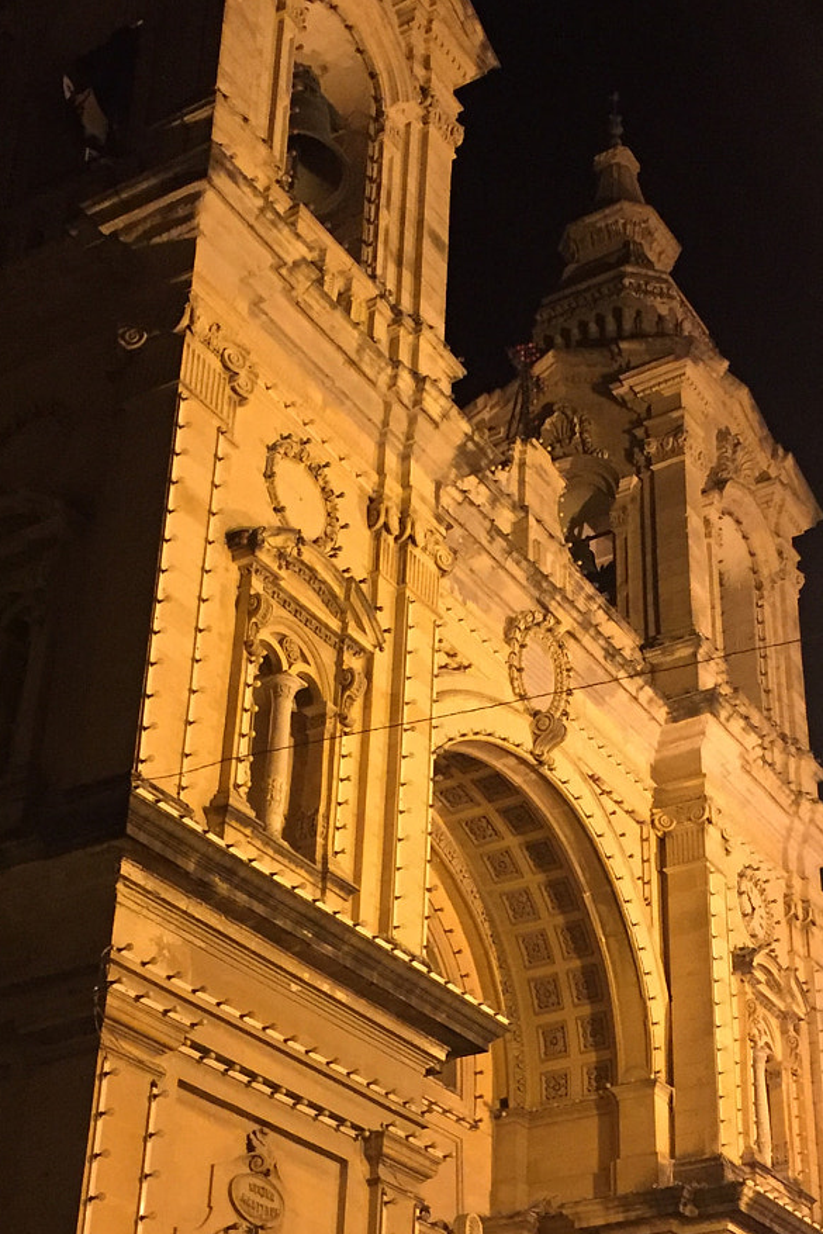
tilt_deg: +31.6
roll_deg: -0.3
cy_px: 795
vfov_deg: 36.0
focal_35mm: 55
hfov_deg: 24.5
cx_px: 530
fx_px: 1885
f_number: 2.2
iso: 320
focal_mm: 4.15
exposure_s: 1/17
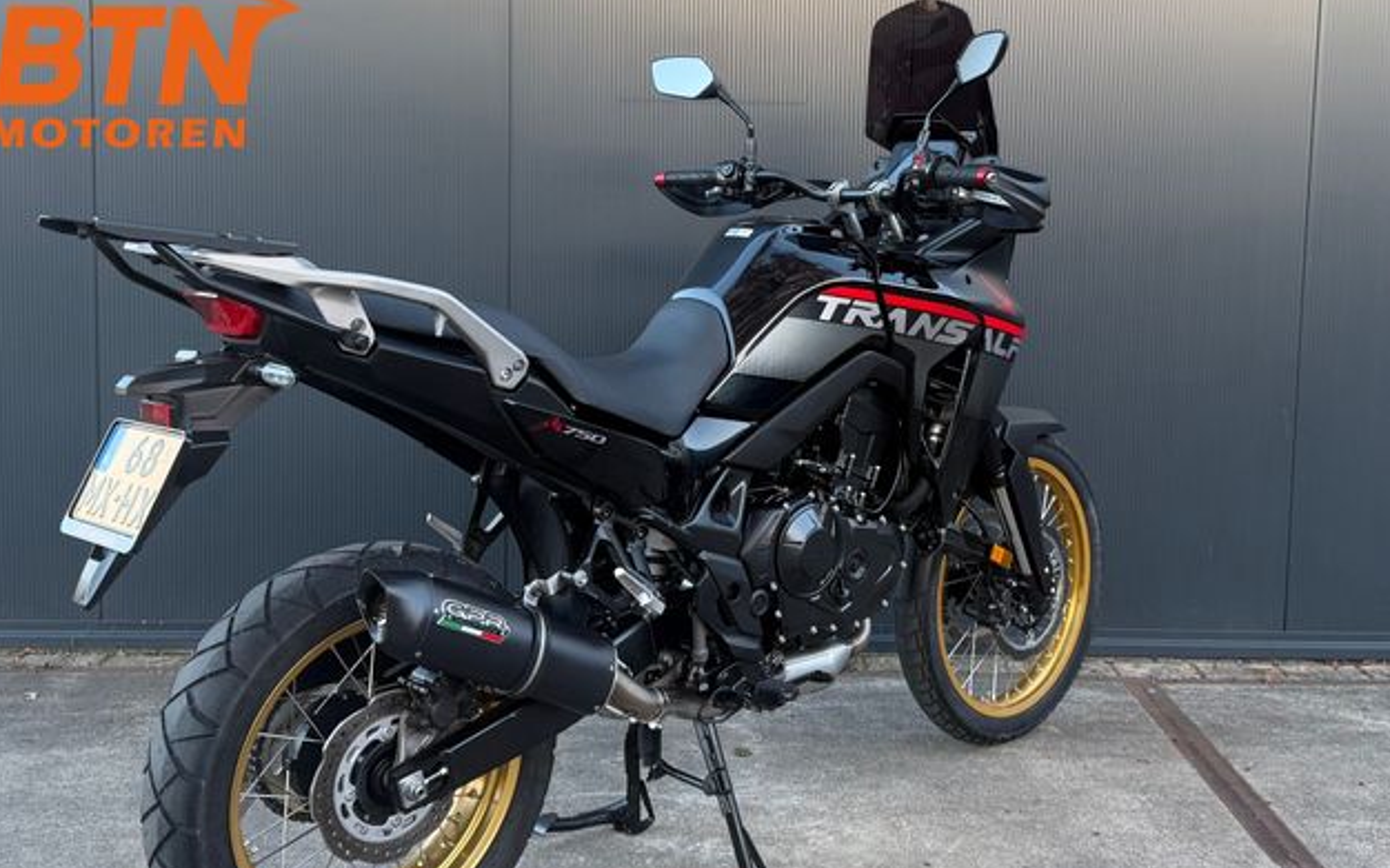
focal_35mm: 26
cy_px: 511
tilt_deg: -5.1
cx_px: 699
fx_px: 985
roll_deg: -0.8
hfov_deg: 70.4
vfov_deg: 47.4
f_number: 1.78
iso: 100
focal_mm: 6.76
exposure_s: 1/121
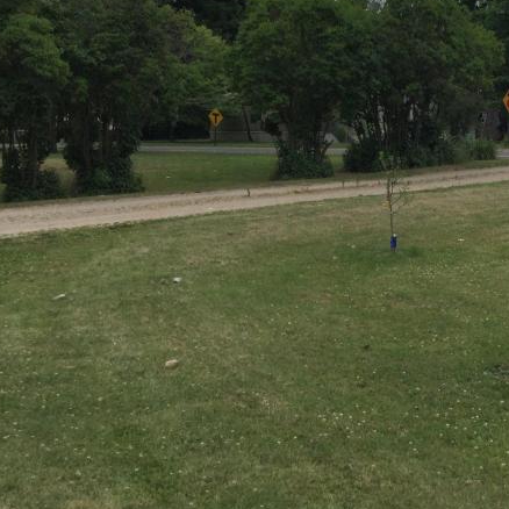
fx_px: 1065
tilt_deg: -5.6
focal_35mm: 64
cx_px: 446
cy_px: 159
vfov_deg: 26.7
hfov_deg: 26.1
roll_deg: -2.0
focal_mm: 3.3
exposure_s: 1/1006
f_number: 2.4
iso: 25
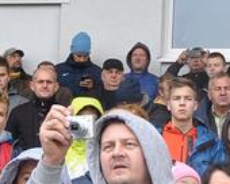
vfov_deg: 8.6
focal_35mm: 175
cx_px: 134
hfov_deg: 11.0
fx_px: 1194
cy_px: 270
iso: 1000
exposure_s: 1/160
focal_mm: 25
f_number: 6.3
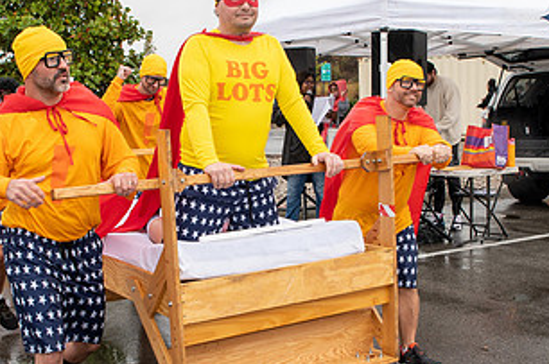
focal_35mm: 54
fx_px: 822
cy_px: 222
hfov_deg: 36.9
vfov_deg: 24.9
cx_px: 253
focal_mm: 24
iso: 400
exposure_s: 1/200
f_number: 7.1
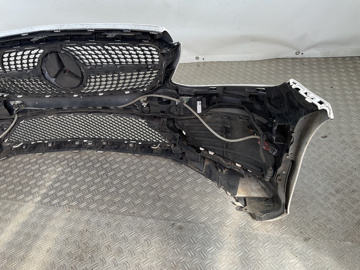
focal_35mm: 29
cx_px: 180
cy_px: 135
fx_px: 302
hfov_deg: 61.7
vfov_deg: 48.2
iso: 16
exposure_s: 1/125
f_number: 1.8
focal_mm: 3
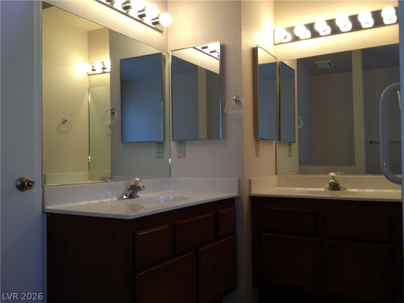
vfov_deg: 40.7
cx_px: 202
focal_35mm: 35
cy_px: 152
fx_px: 408
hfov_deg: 52.6
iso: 50
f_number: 2.4
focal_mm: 4.28
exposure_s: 1/33
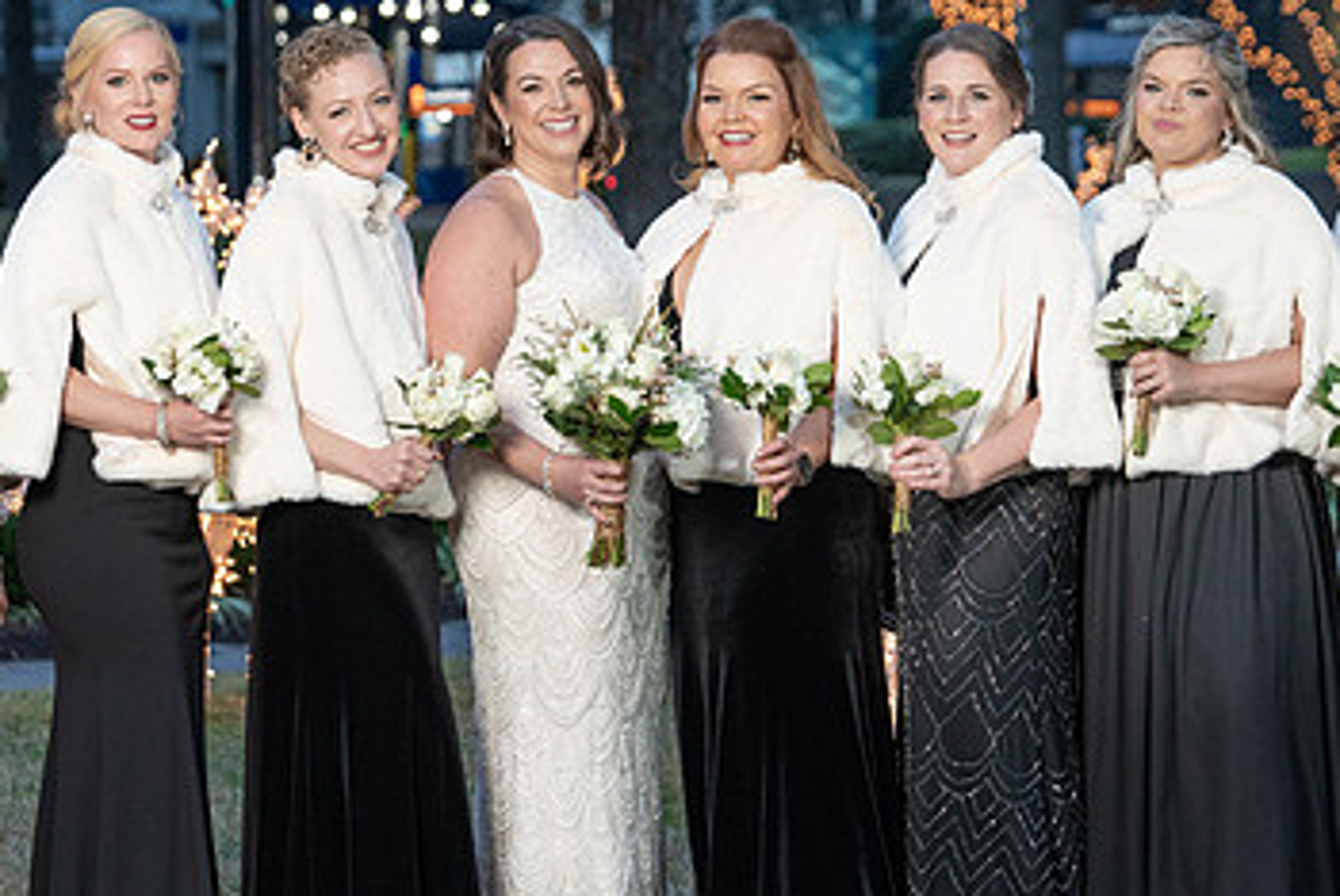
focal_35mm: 162
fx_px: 6035
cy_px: 398
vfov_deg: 8.5
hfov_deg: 12.7
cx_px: 667
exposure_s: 1/250
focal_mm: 95
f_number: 4
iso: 2000
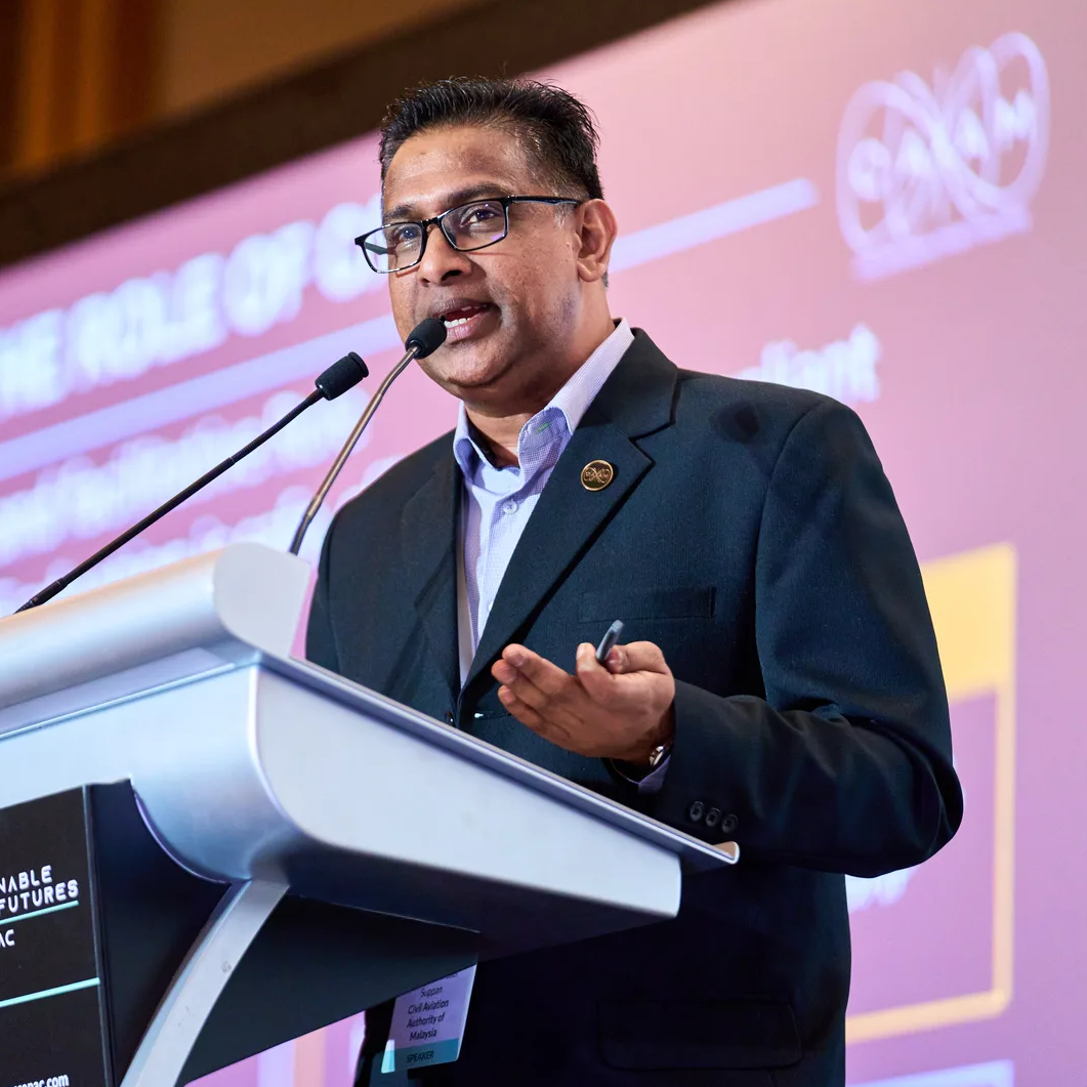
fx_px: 7105
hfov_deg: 8.7
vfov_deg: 8.7
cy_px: 542
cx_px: 339
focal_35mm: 200
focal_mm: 156
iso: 4000
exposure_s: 1/200
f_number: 2.8
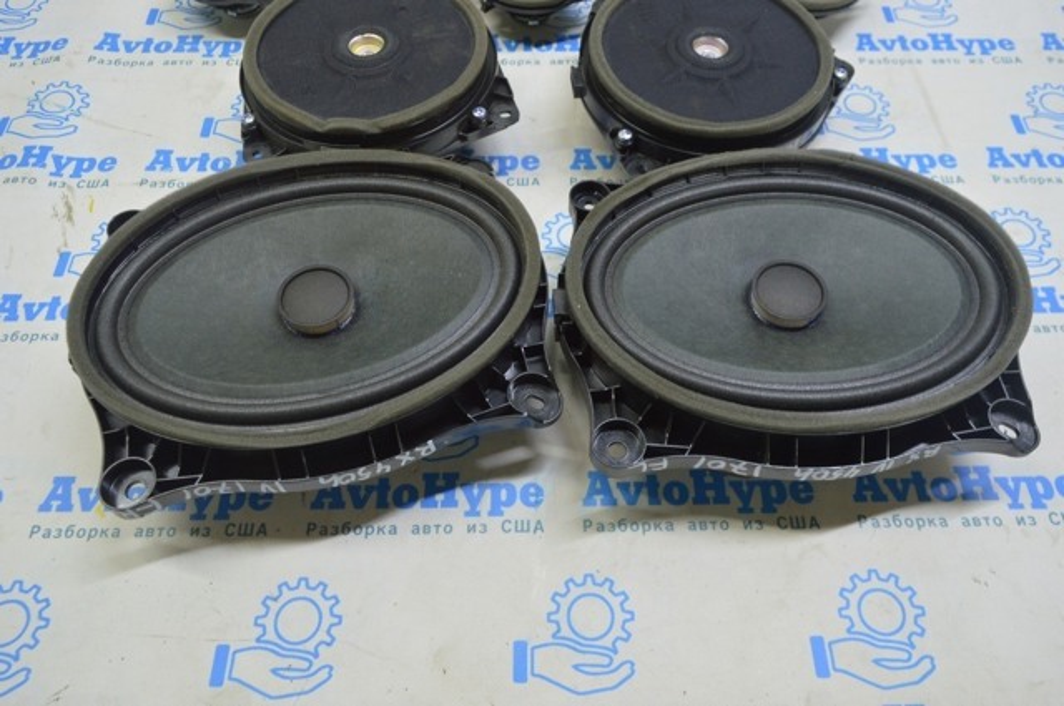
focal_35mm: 27
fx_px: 797
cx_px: 532
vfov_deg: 47.8
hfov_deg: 67.4
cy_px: 353
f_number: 5.6
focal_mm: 18
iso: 400
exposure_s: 1/20
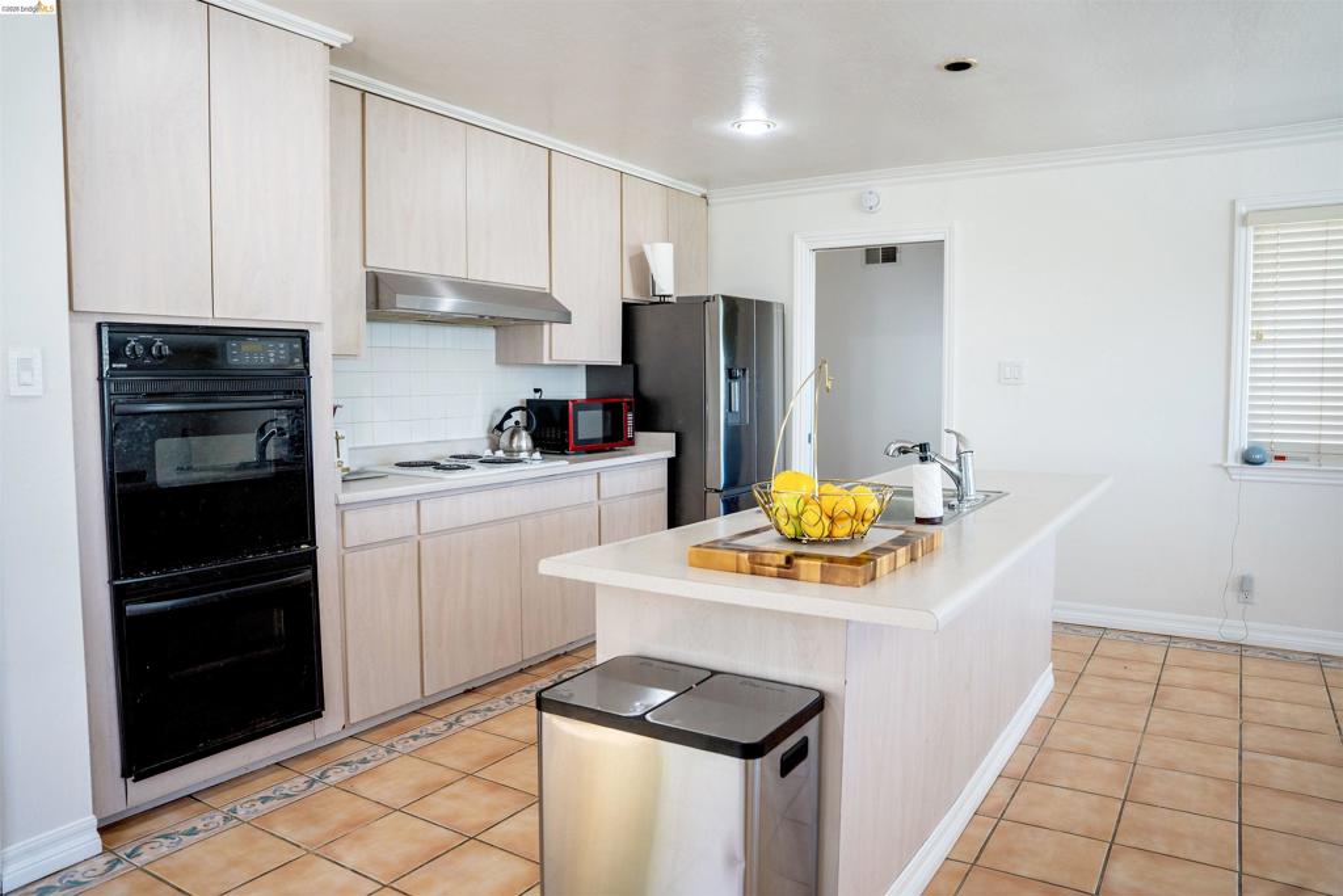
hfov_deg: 73.7
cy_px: 448
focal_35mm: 24
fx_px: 895
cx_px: 672
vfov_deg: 53.1
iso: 800
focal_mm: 24
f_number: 4
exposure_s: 1/160
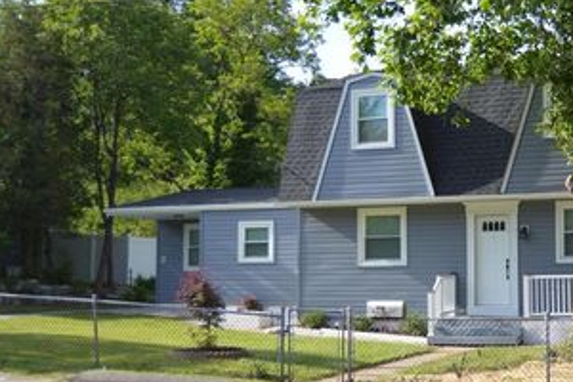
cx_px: 458
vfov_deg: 24.6
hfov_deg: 35.1
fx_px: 875
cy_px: 223
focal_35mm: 55
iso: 100
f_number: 3.5
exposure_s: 1/500
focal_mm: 22
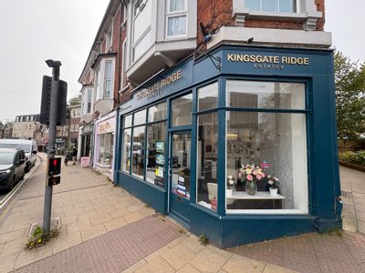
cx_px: 182
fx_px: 148
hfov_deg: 102.1
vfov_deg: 85.7
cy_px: 136
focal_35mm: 14
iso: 40
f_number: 2.2
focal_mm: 2.22
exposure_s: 1/453
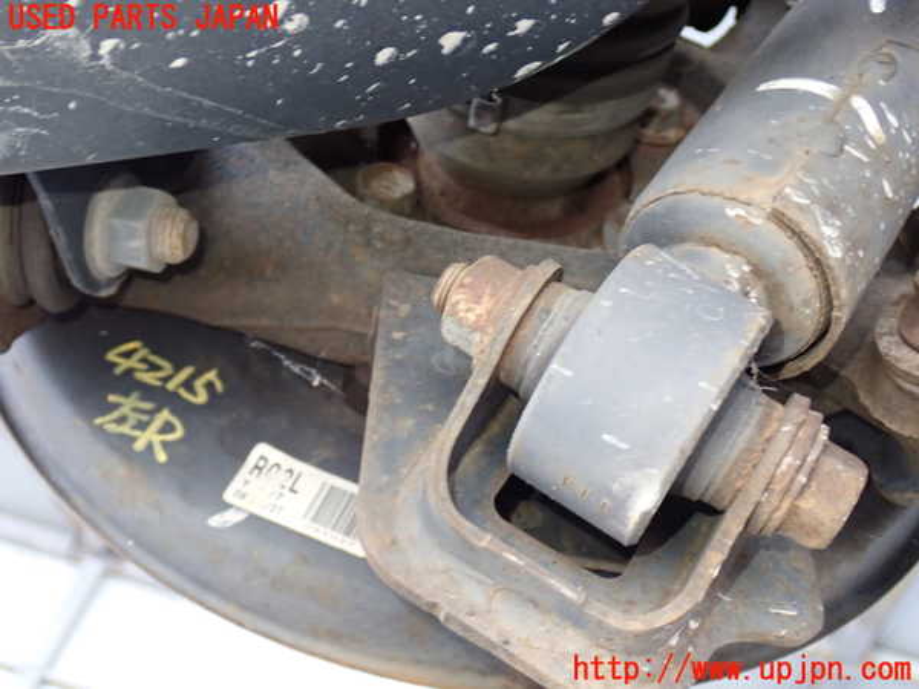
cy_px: 344
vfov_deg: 32.9
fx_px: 1168
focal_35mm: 44
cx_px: 460
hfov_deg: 42.9
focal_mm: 7.84
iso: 640
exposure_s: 1/40
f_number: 2.9
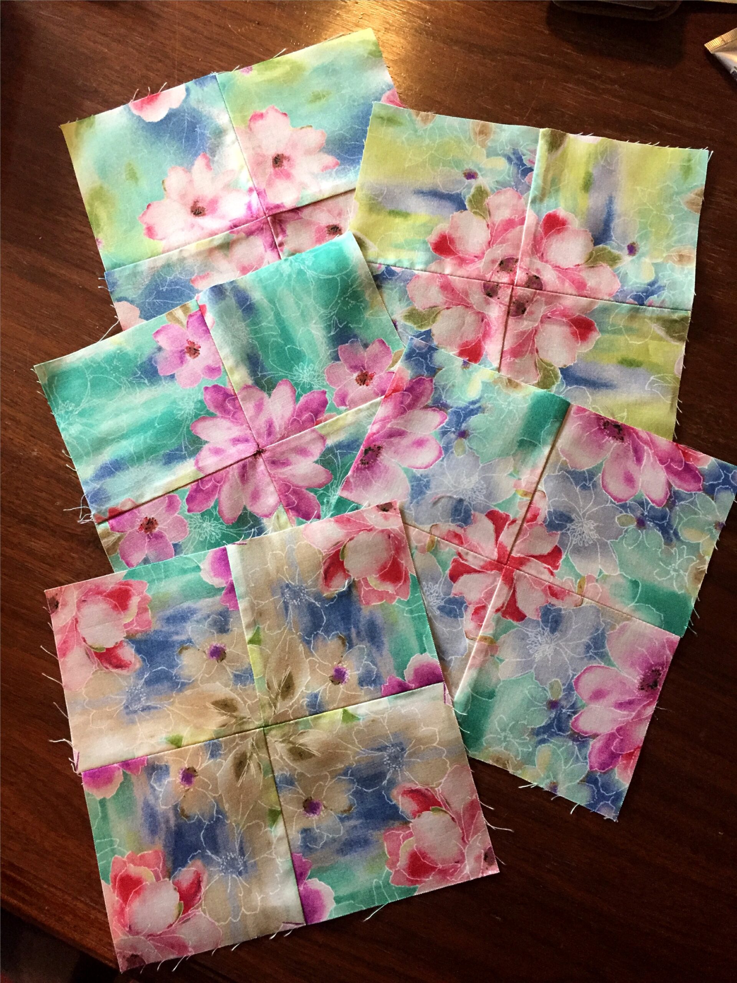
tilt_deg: -81.0
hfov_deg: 48.2
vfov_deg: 61.7
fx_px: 823
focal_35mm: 29
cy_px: 492
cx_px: 368
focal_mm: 4.15
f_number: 2.2
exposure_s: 1/30
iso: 250
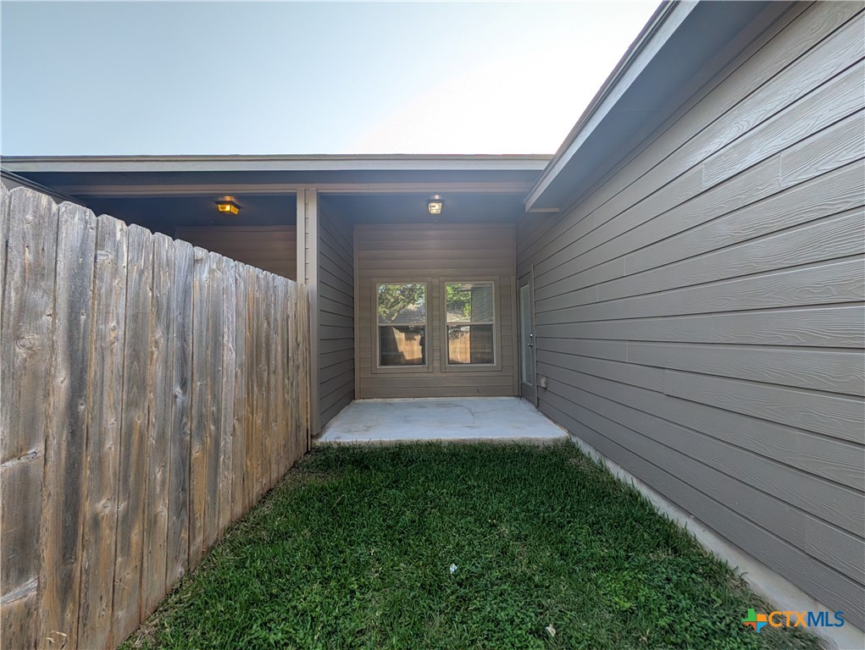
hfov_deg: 110.5
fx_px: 300
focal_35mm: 12
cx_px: 432
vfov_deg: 94.6
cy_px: 325
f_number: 1.7
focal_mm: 2.02
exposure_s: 1/1147
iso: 47
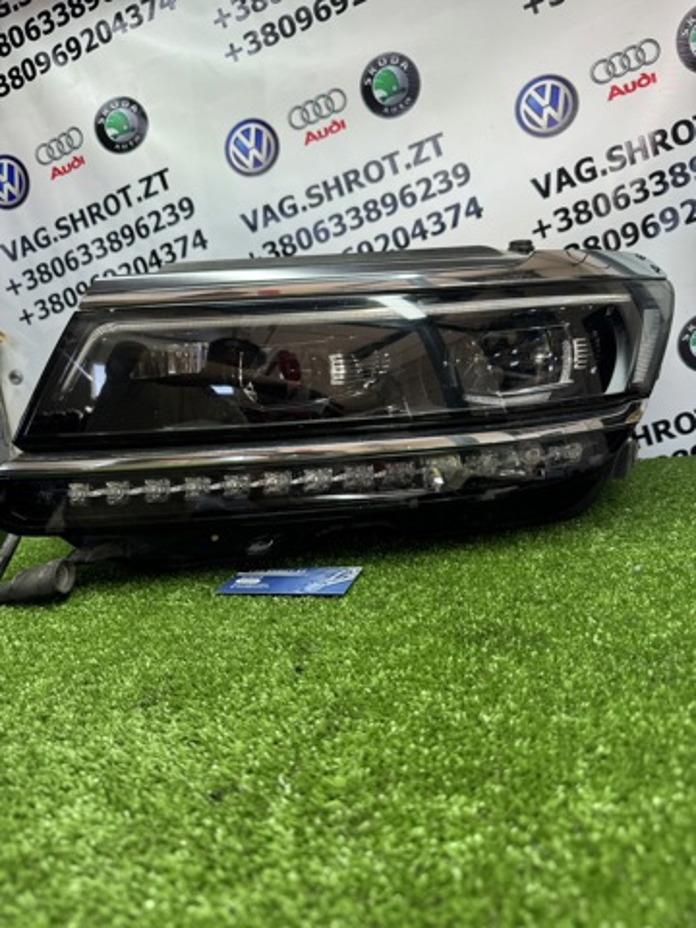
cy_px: 464
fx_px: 643
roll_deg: +4.6
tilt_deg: -9.9
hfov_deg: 56.8
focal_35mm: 24
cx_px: 348
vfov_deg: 71.6
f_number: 1.78
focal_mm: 6.76
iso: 64
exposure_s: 1/121
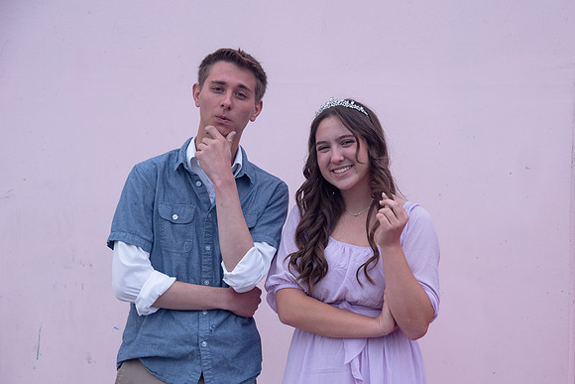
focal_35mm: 94
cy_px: 221
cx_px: 332
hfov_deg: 21.7
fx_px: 1500
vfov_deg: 14.6
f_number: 5.6
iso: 500
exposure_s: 1/125
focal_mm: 78
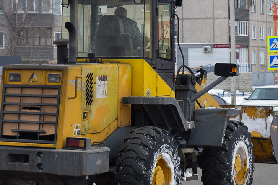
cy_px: 80
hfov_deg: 17.9
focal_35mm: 114
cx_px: 136
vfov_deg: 12.0
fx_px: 880
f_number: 7.1
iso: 400
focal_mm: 42
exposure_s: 1/800
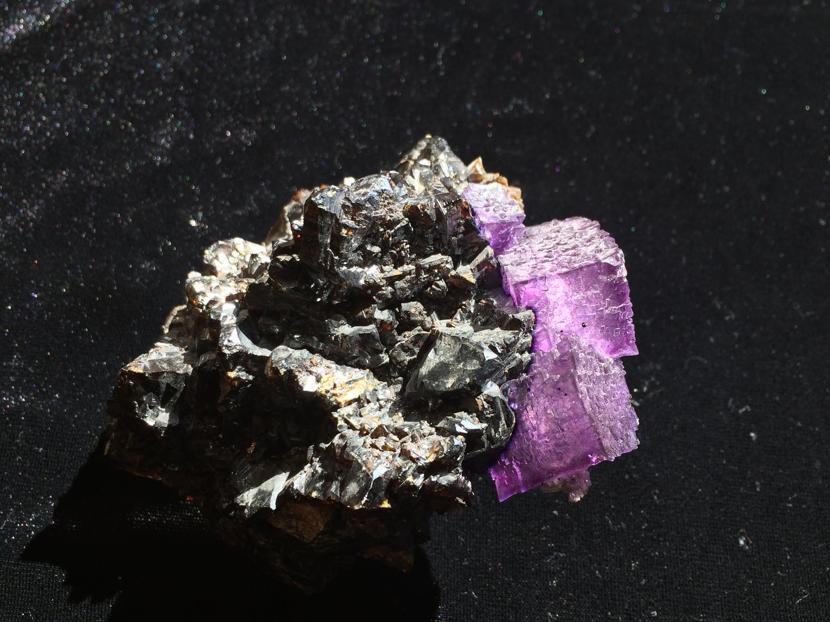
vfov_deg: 44.1
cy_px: 334
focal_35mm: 32
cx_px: 402
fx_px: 767
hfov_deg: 56.8
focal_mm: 4.15
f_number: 2.2
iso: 40
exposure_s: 1/120
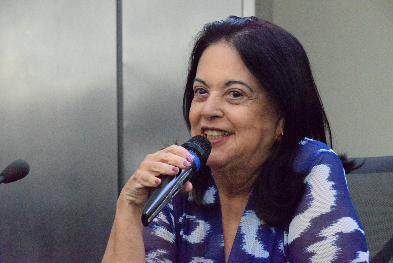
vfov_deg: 8.3
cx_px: 196
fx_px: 1803
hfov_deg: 12.4
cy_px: 132
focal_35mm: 165
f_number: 8
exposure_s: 1/250
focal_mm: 110
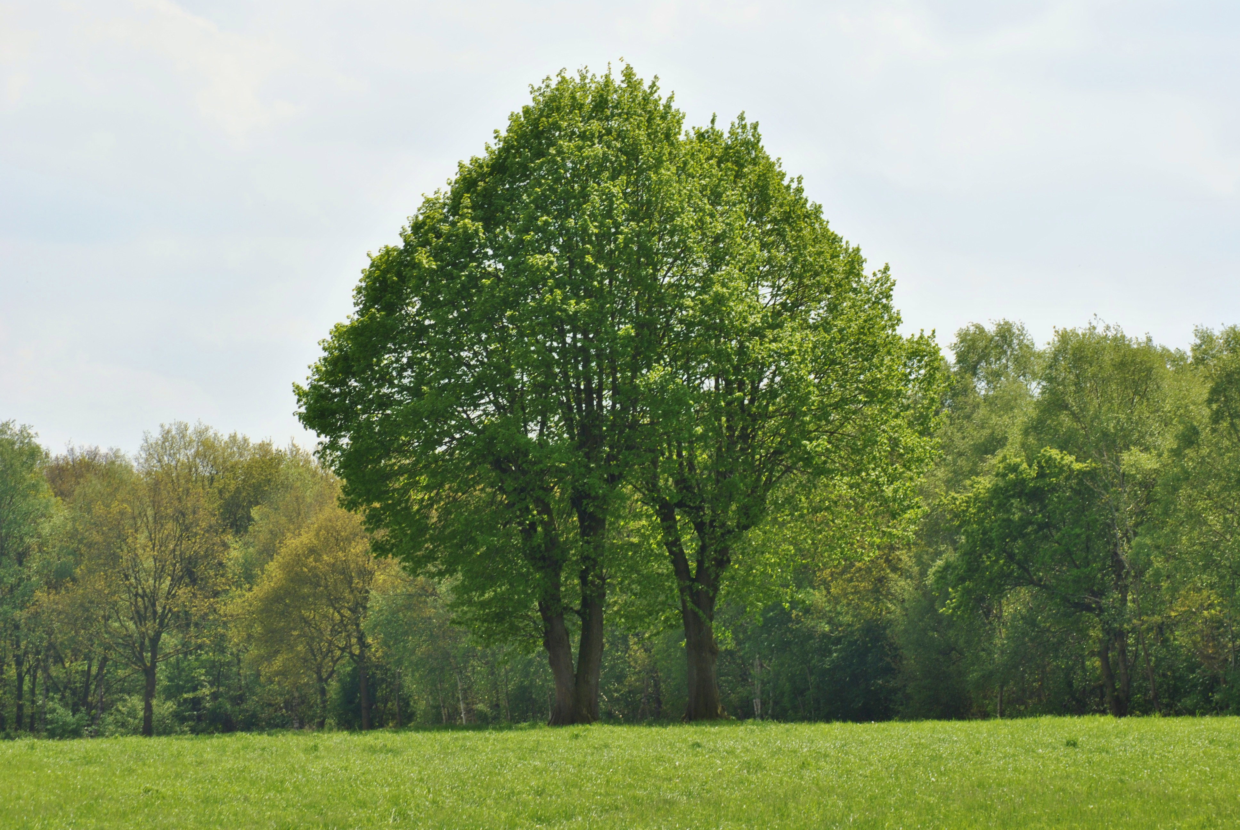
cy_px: 415
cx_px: 620
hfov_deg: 11.8
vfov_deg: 7.9
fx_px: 6000
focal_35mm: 174
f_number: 9
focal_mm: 116
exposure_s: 1/200
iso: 100
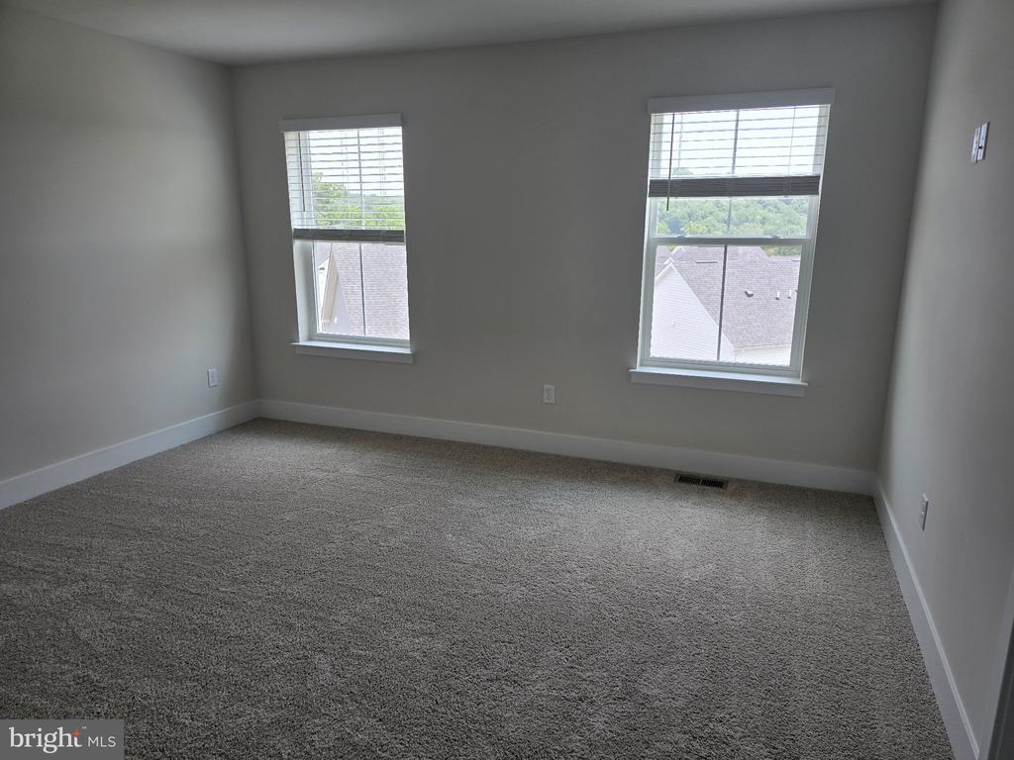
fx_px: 674
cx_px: 507
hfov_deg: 73.9
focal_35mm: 23
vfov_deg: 58.9
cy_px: 380
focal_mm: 6.3
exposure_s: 1/180
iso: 20
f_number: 1.7
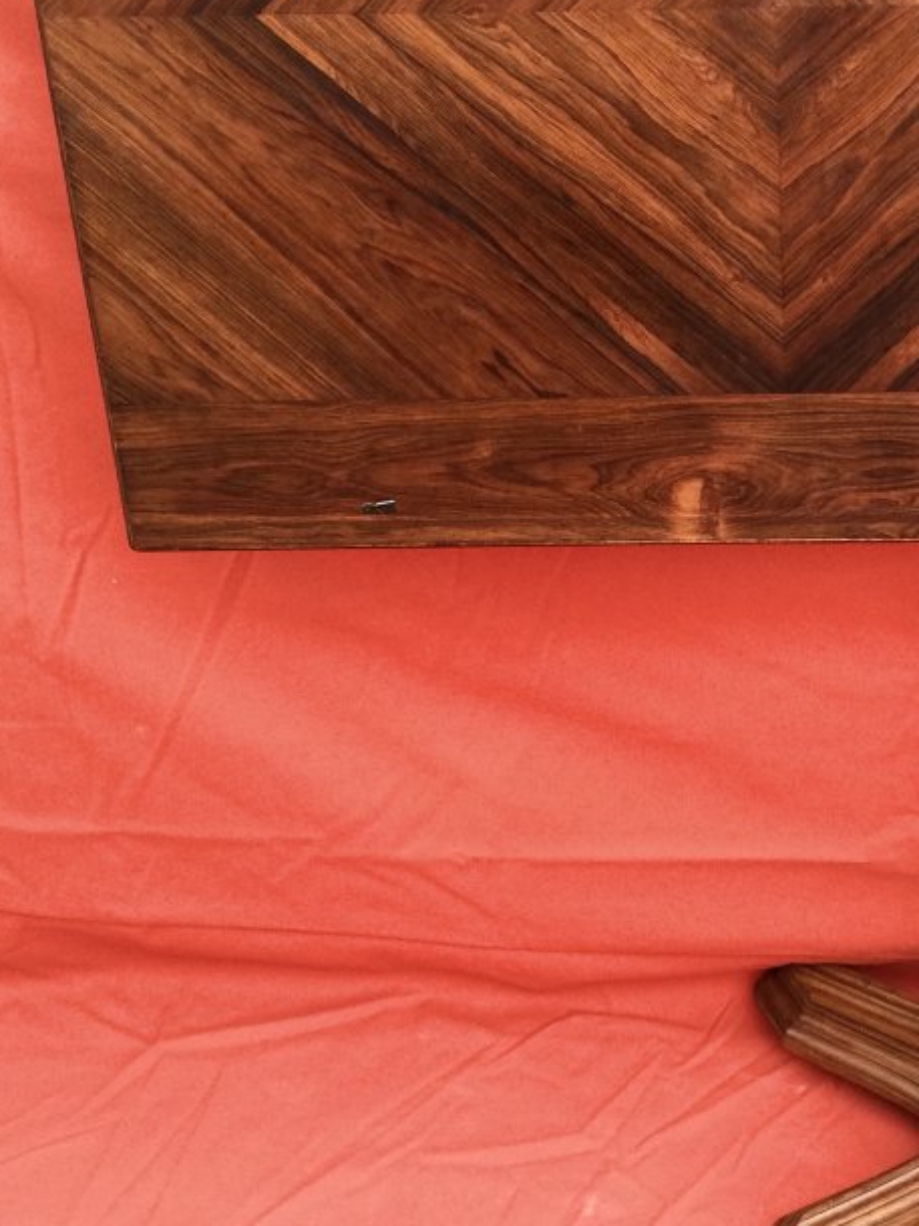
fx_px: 2161
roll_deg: -1.1
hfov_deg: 23.5
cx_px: 794
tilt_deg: -26.4
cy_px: 567
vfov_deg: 31.7
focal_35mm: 61
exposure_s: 1/33
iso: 32
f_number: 2.4
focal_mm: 3.3
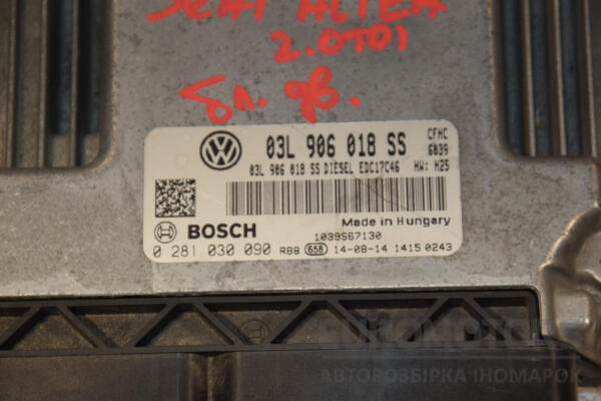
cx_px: 300
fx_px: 2629
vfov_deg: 8.7
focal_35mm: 158
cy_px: 200
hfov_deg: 13.0
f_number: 7.1
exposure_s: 1/200
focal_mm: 105
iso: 800
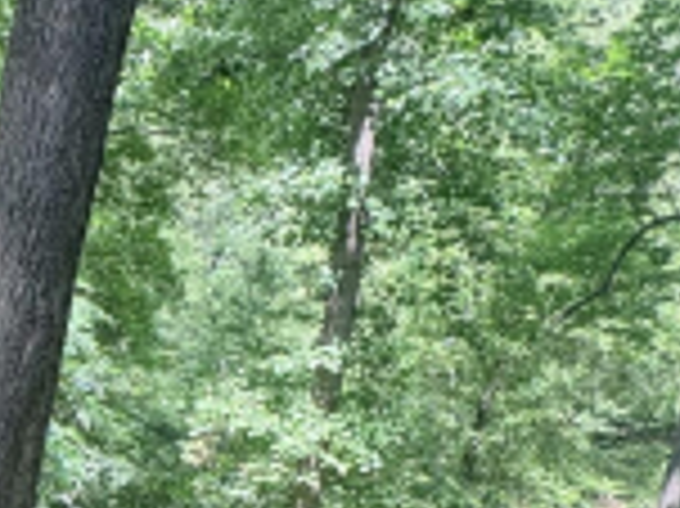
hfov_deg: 24.2
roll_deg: +0.3
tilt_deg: -17.4
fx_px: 1217
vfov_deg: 21.9
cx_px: -349
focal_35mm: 62
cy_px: 607
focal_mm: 2.22
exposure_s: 1/134
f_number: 2.2
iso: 40
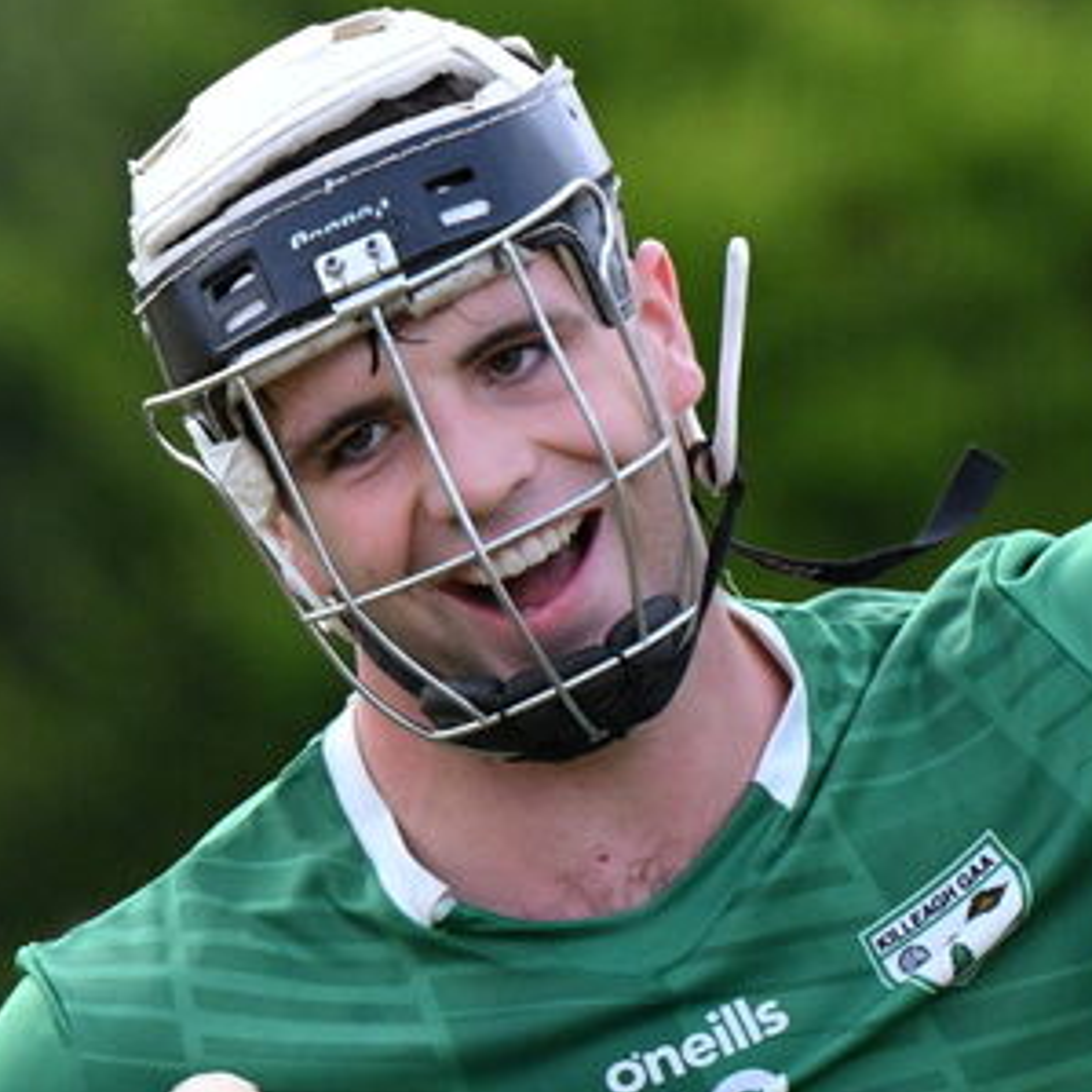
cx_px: 526
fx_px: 37725
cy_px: 1034
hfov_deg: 1.7
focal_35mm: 1057
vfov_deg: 1.7
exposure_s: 1/1000
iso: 3600
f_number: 6.3
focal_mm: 310
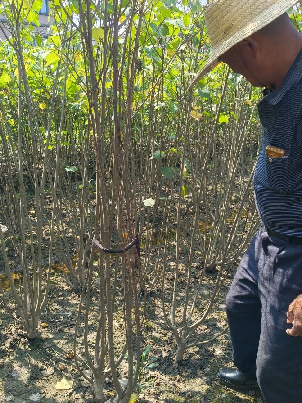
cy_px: 207
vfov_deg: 58.3
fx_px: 361
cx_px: 140
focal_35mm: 31
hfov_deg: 45.4
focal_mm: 4.84
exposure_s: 1/1024
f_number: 1.8
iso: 80
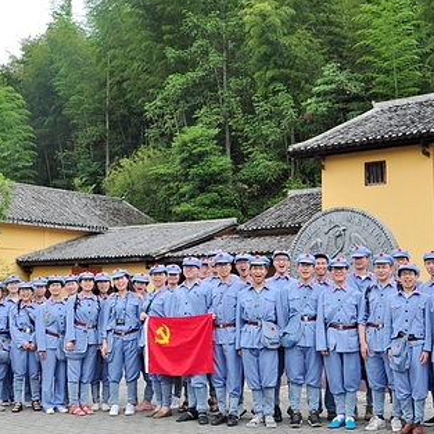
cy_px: 212
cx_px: 331
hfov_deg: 37.3
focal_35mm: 44
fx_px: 624
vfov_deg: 38.3
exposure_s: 1/125
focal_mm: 18
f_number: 8
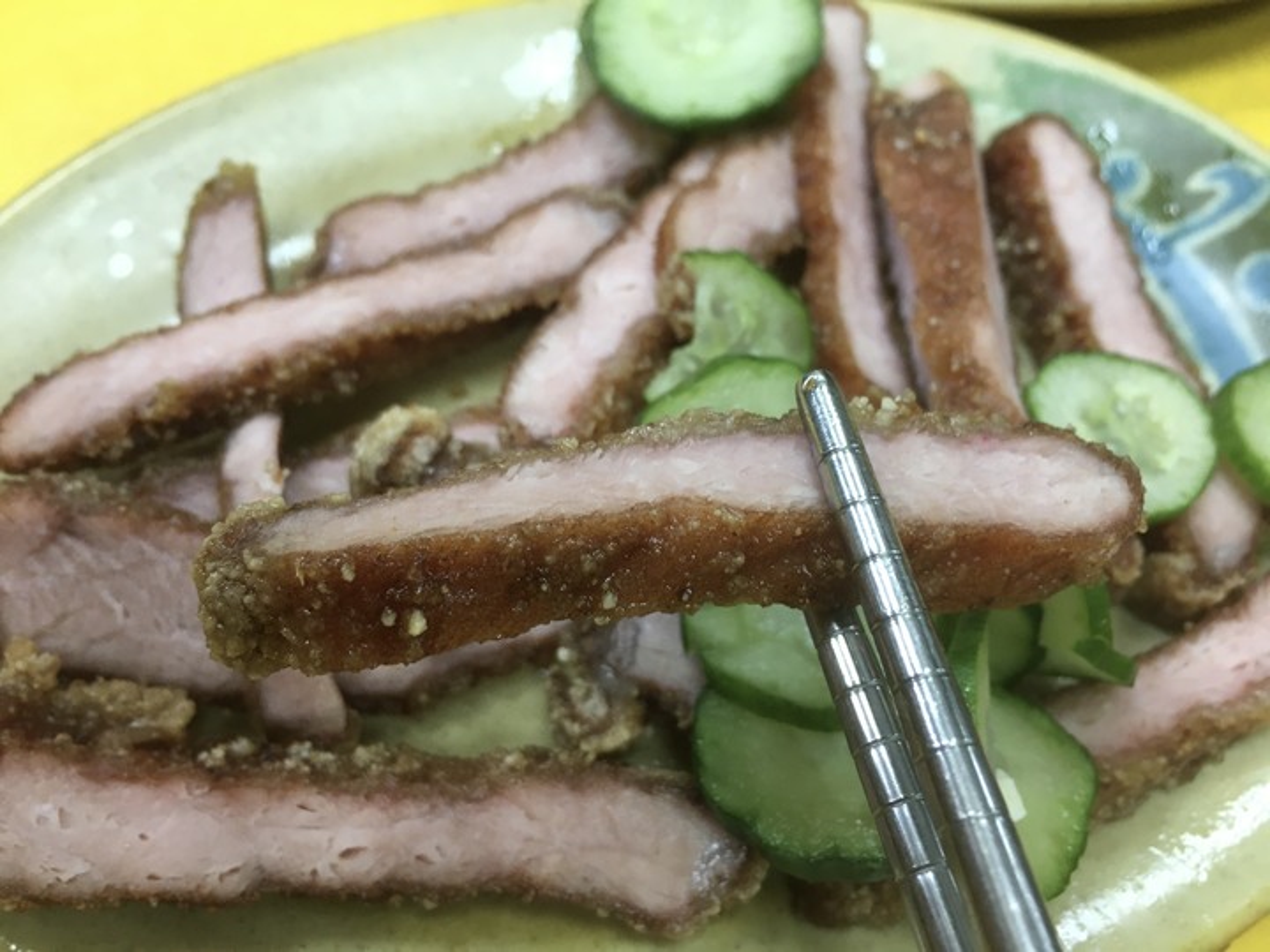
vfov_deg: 48.2
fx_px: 1064
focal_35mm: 29
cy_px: 476
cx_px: 635
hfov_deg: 61.7
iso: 80
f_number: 2.2
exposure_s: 1/30
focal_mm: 4.15
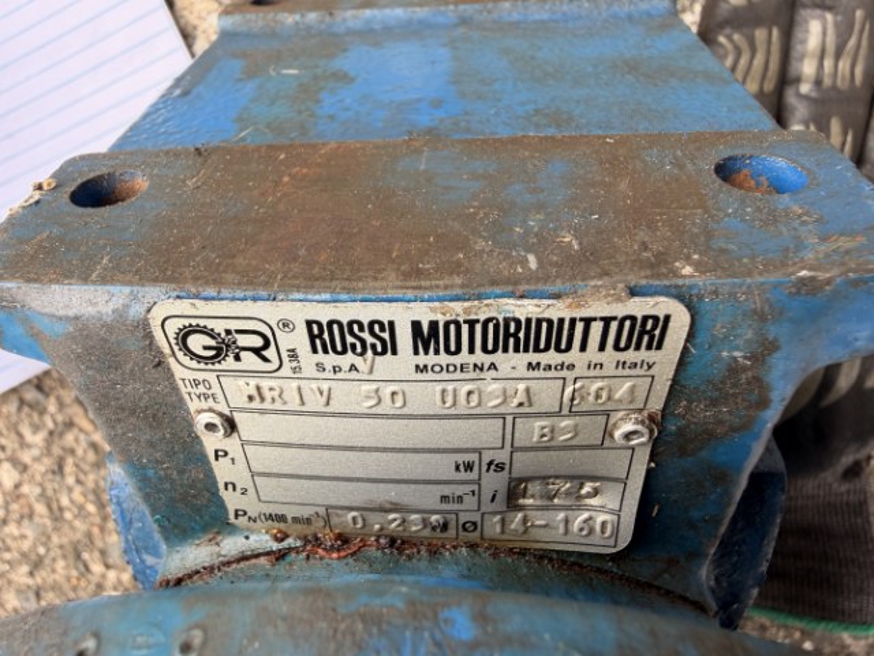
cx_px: 437
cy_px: 328
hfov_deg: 71.6
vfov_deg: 56.8
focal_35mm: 24
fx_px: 606
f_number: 2.2
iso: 50
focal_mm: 2.22
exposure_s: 1/130
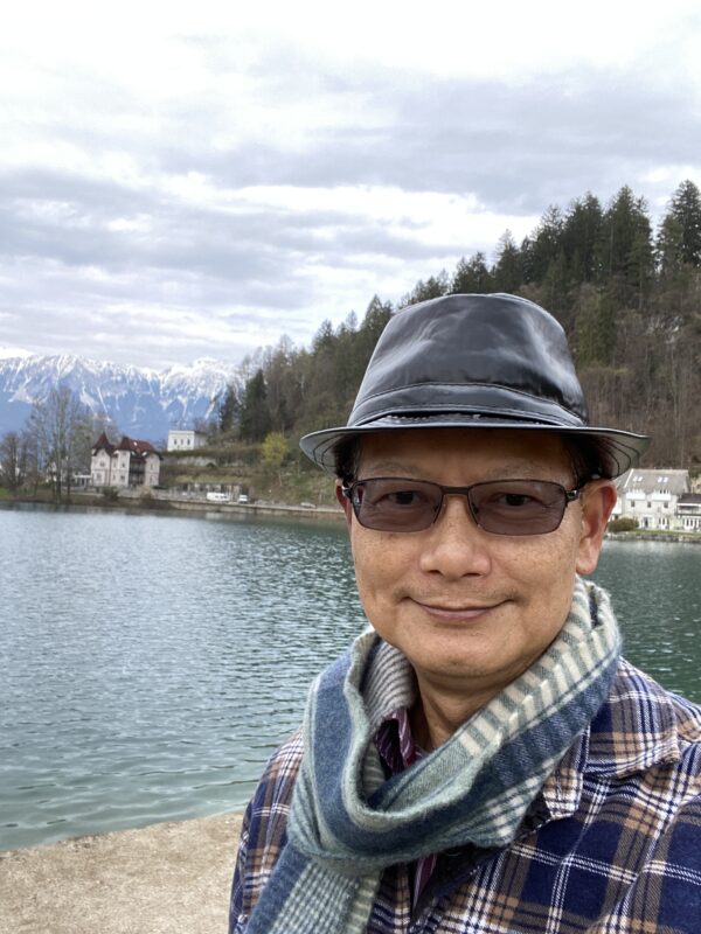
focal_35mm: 30
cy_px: 467
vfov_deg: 60.0
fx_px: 810
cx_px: 350
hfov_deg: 46.8
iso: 25
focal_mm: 2.71
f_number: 2.2
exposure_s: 1/130
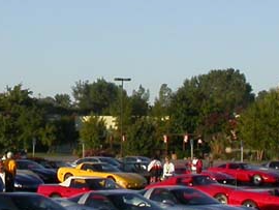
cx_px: -5
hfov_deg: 13.5
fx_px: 1162
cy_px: 8
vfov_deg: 10.2
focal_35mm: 144
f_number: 6.7
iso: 100
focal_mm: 7.85
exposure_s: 1/267
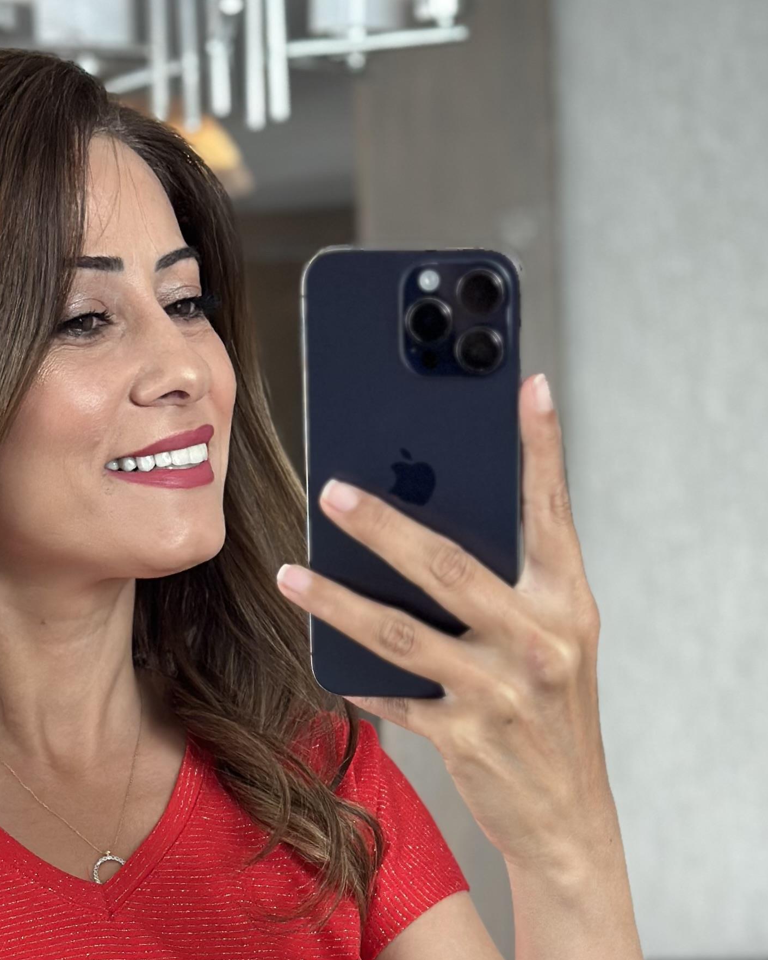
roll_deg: +5.4
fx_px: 3040
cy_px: 1035
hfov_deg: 14.3
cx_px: 105
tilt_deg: -16.5
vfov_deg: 17.4
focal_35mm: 107
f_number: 1.78
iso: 200
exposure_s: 1/60
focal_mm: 6.86
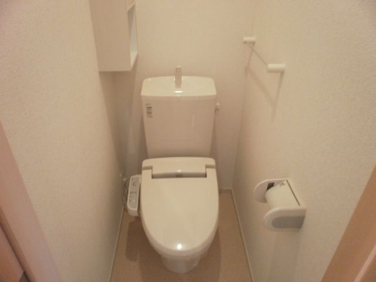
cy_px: 141
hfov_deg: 67.3
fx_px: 282
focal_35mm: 26
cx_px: 188
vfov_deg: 53.1
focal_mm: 4.65
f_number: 2.6
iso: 400
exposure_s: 1/20
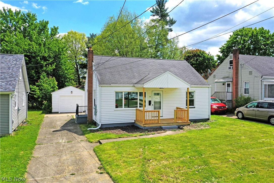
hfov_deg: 65.5
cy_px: 92
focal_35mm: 28
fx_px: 213
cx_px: 137
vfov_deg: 46.4
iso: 100
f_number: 6.3
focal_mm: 10.26
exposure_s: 1/640
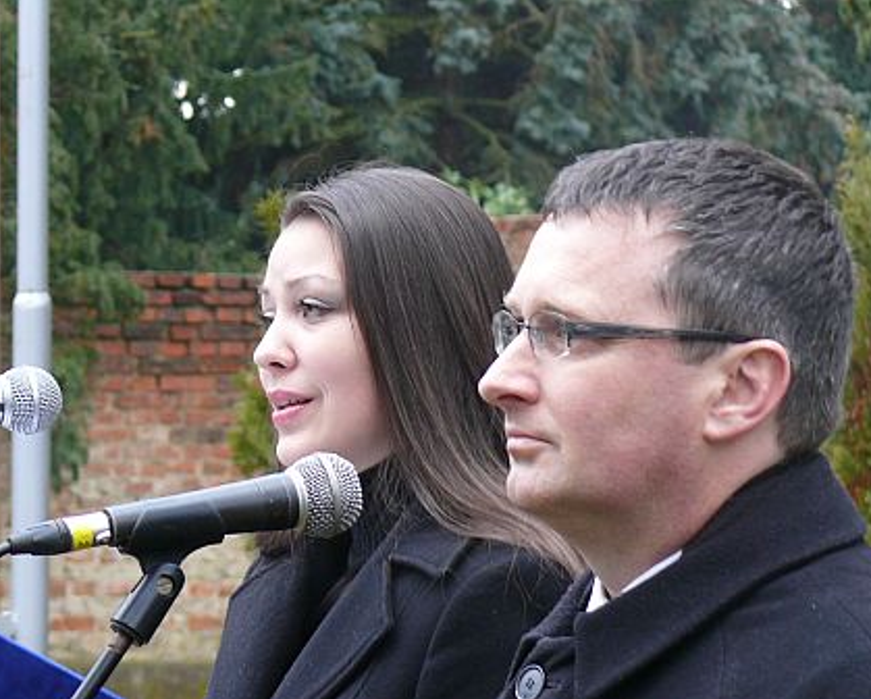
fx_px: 5109
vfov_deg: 7.8
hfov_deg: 9.7
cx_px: 422
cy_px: 350
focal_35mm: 198
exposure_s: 1/40
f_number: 3.6
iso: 100
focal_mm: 22.5
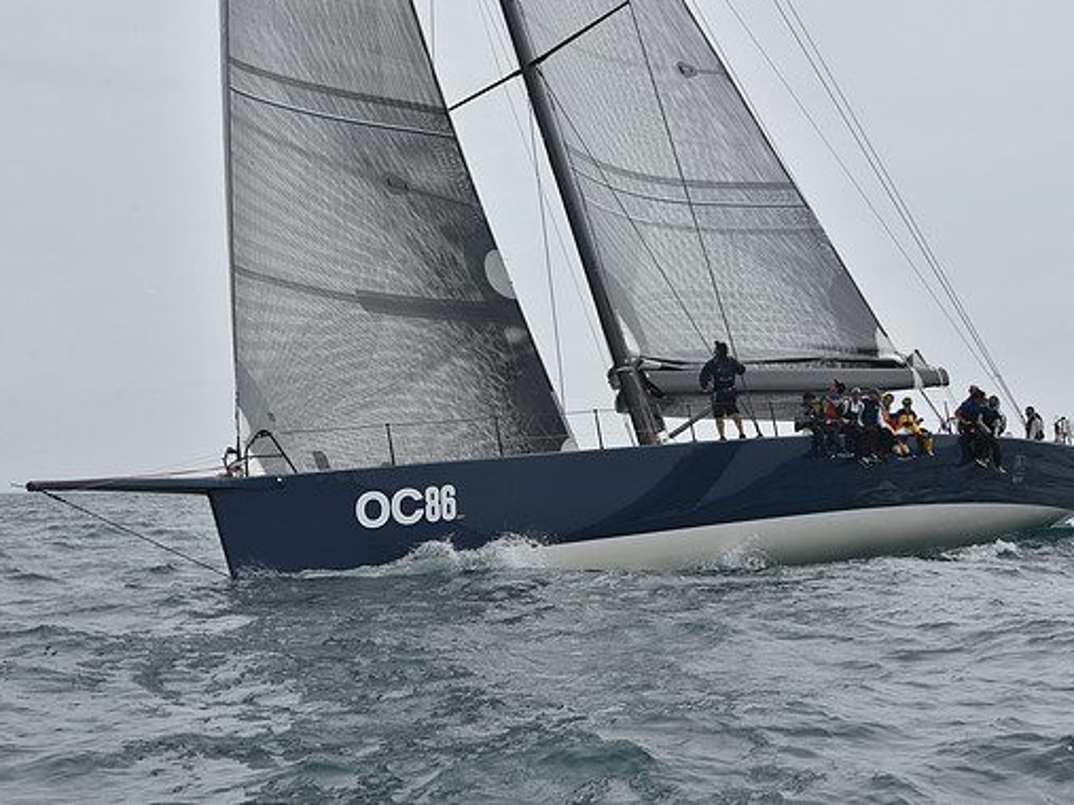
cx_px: 572
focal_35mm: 77
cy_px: 397
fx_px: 2388
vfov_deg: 19.1
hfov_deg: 25.3
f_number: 11
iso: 250
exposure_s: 1/800
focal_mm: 70
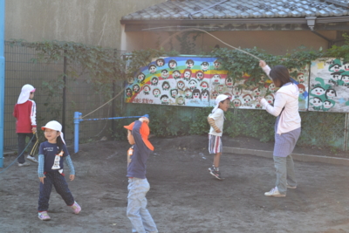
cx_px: 174
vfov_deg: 21.6
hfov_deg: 31.9
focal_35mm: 63
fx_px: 611
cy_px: 116
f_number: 5.6
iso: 360
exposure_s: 1/125
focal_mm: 42
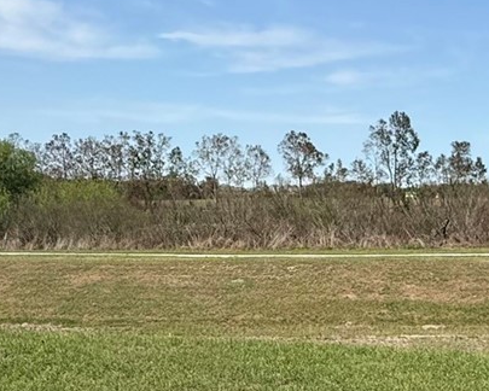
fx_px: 782
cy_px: 255
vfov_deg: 28.0
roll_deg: +0.3
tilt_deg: -3.0
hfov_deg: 34.6
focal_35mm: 54
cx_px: 293
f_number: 2.2
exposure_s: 1/2841
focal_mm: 2.22
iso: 50
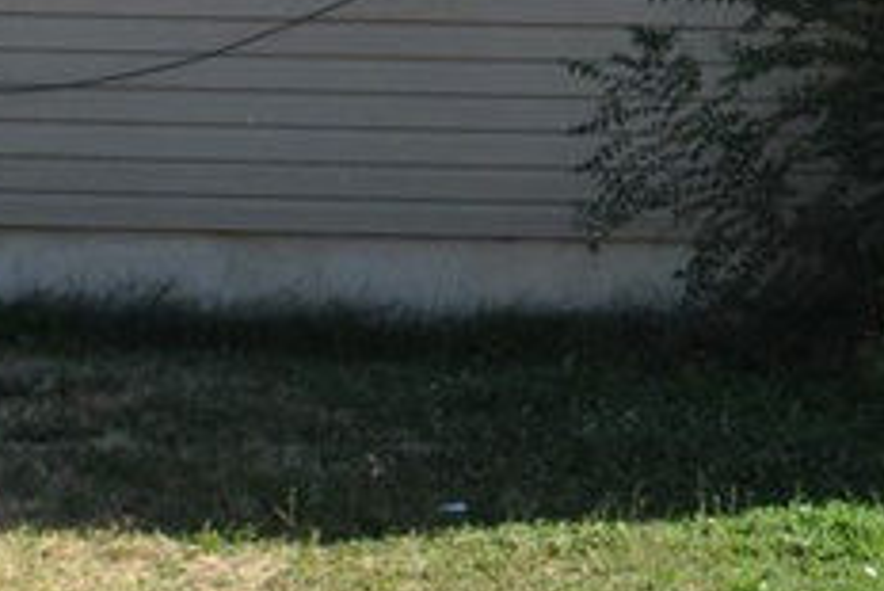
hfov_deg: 11.4
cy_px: -189
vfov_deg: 7.9
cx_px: 1345
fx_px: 4226
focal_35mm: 172
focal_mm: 26
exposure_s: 1/250
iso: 100
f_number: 8
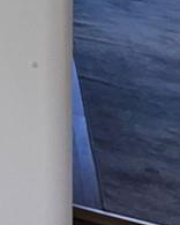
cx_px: -628
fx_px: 886
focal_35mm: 133
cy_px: -363
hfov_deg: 7.0
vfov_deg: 11.3
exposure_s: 1/120
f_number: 1.9
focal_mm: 2.2
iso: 160
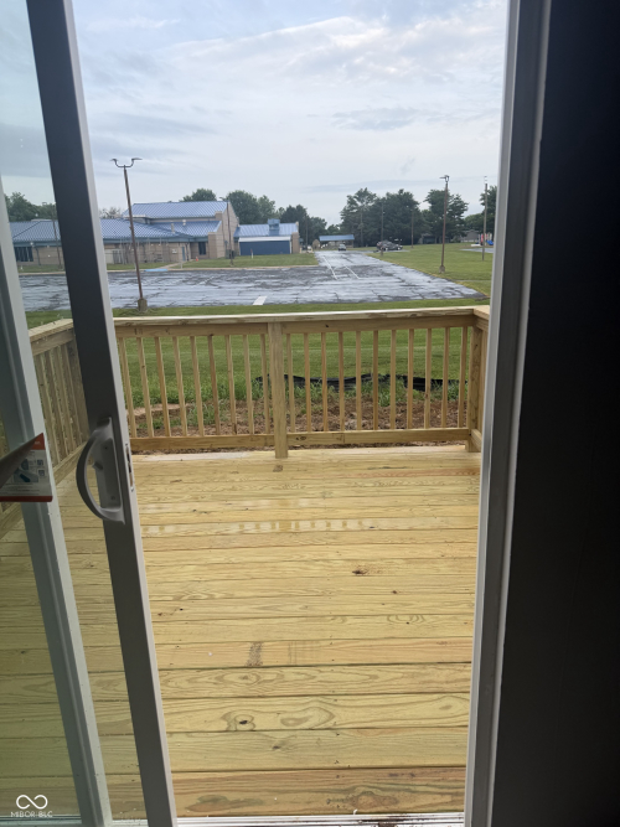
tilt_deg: -16.7
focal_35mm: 24
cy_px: 414
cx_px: 310
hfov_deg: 56.8
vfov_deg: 71.6
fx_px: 573
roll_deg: +2.4
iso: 80
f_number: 1.78
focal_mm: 6.76
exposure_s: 1/967
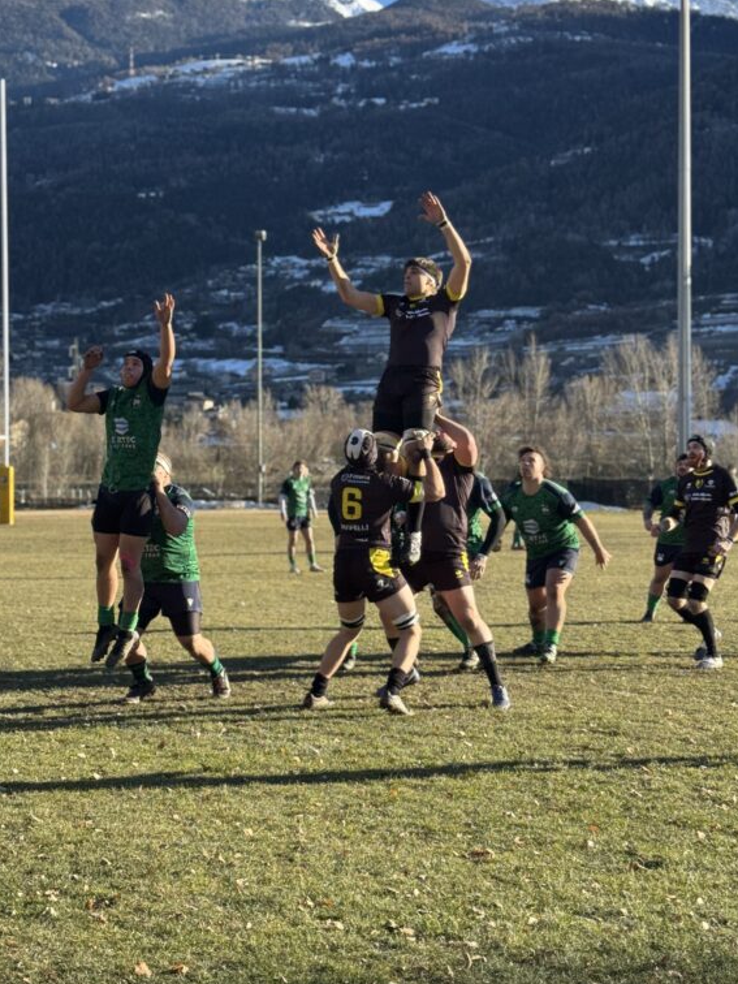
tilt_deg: +1.5
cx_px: 307
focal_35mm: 65
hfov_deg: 22.6
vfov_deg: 29.8
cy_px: 456
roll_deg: +0.3
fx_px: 1848
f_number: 1.78
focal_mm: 6.76
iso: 64
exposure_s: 1/1172
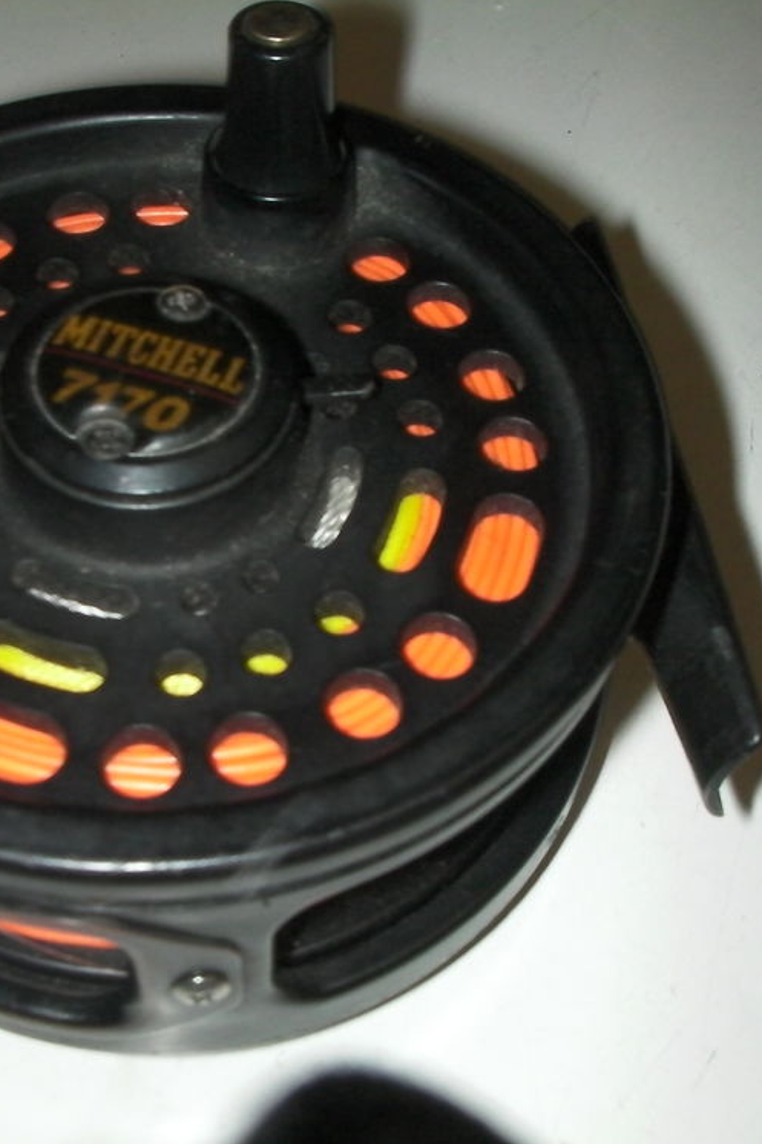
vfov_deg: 37.5
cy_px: 570
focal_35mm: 53
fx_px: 1683
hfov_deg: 25.3
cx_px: 235
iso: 200
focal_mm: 6.3
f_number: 5.6
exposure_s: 1/30
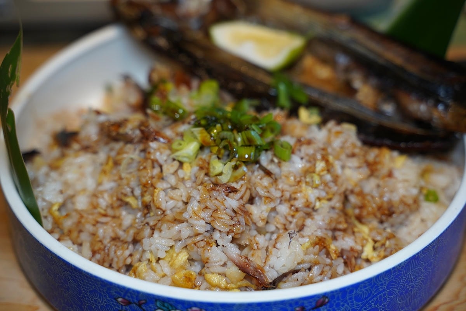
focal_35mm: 75
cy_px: 156
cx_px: 233
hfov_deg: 27.0
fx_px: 971
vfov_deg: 18.2
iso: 320
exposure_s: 1/80
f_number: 4
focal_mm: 75
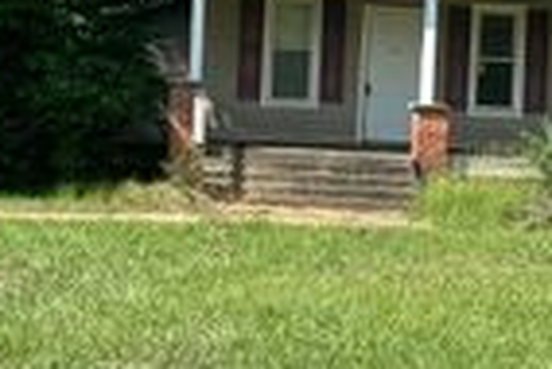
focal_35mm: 88
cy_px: 111
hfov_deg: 23.0
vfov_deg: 15.5
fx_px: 1351
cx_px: 354
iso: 80
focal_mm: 6.86
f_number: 1.78
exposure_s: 1/2299
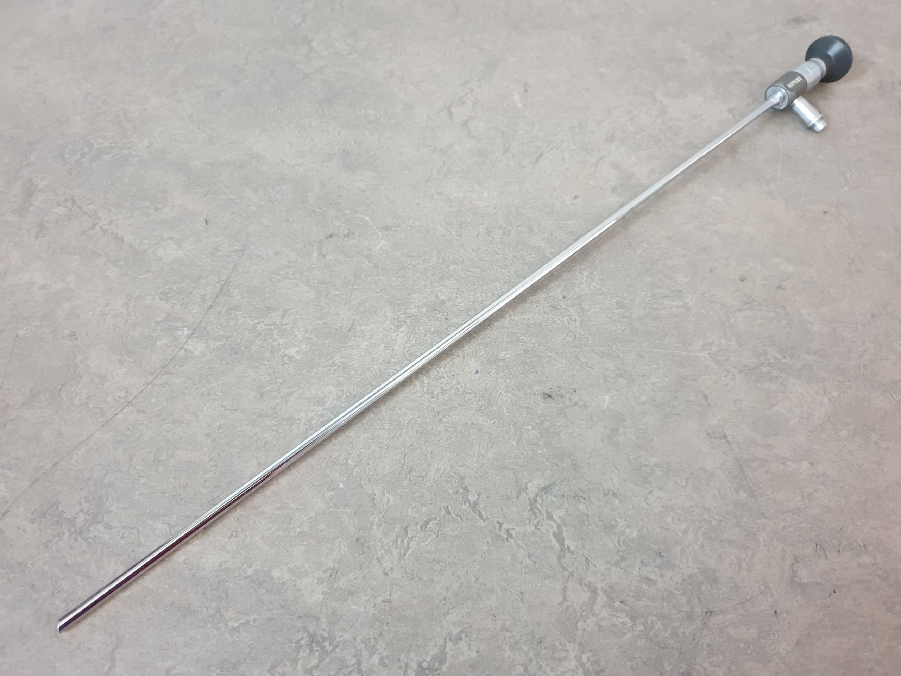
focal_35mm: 26
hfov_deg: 67.3
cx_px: 450
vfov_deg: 53.1
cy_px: 338
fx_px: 677
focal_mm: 4.3
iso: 320
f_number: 1.5
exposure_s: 1/50
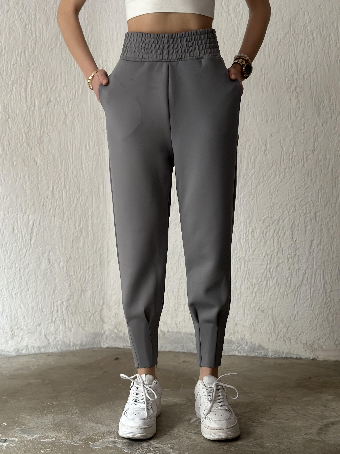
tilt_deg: -2.0
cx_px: 170
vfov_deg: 39.7
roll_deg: +0.1
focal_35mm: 48
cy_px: 227
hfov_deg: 30.3
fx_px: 629
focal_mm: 6.86
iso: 320
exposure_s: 1/60
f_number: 1.78
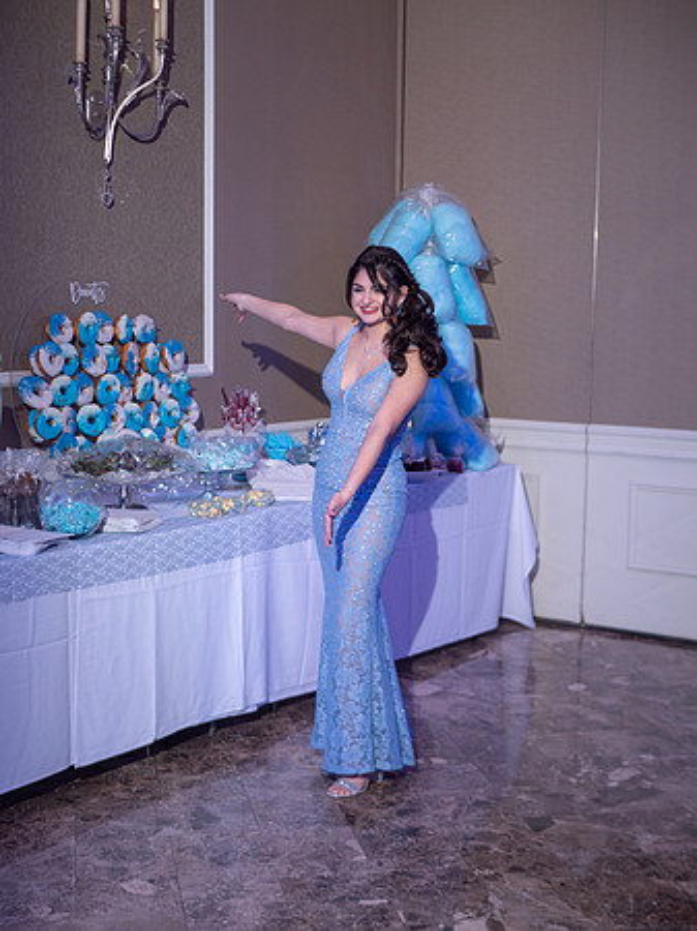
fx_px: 1344
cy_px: 466
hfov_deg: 29.1
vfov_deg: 38.2
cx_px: 348
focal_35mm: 50
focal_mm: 25
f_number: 1.7
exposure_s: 1/80
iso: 500
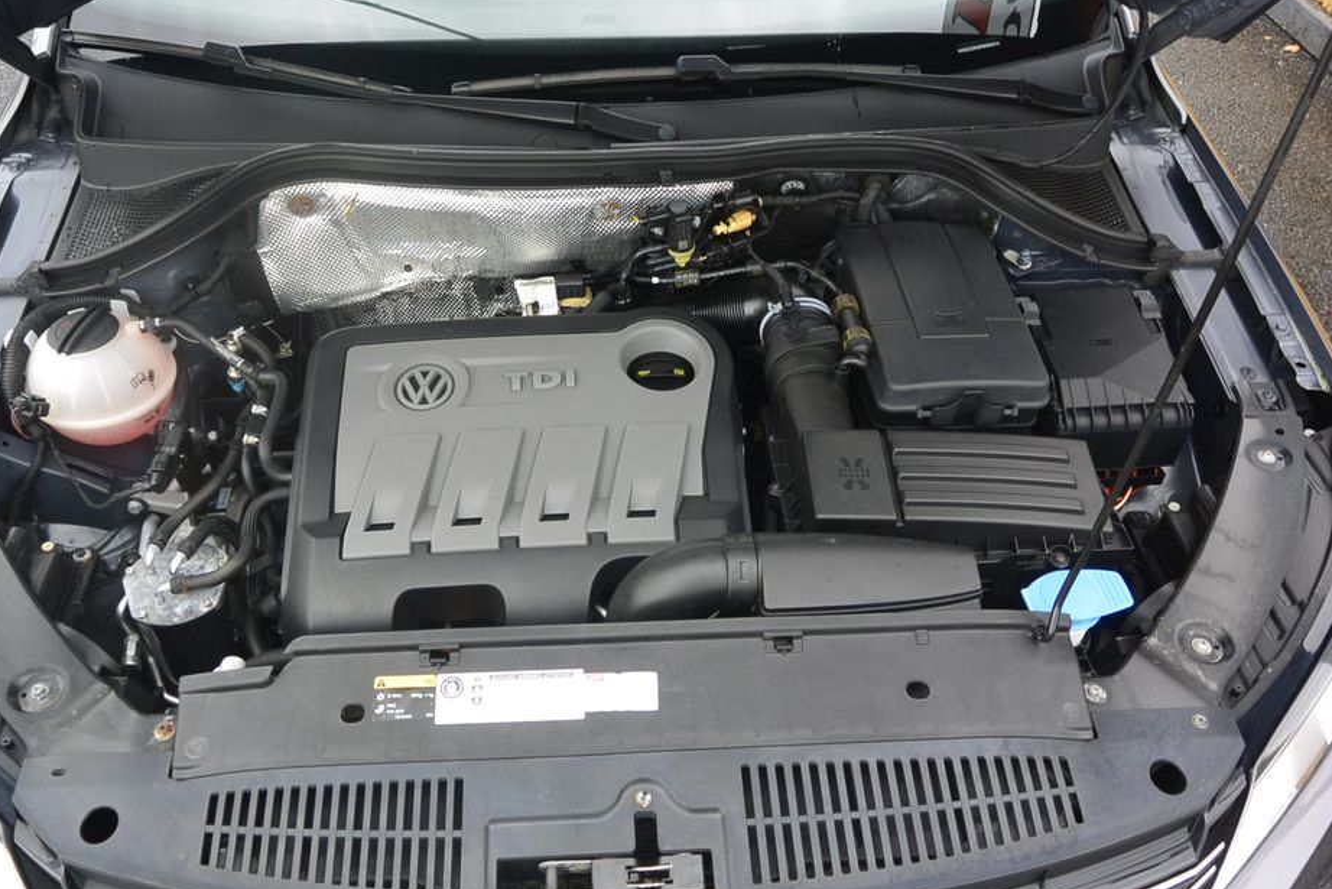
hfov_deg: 61.9
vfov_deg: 43.6
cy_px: 486
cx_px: 639
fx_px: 1110
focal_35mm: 30
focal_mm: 10
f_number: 3.5
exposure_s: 1/160
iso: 160
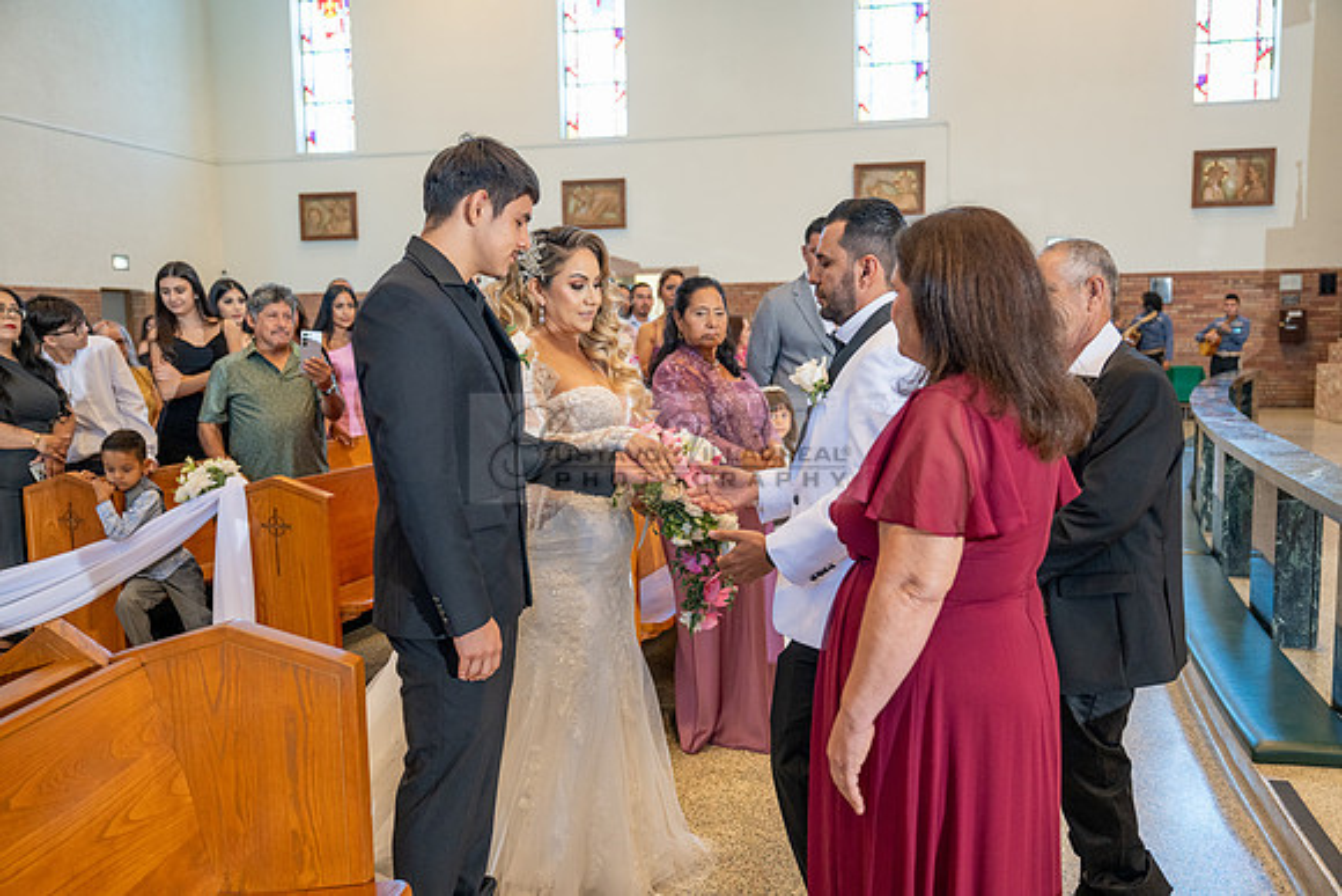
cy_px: 448
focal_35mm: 30
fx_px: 1137
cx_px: 671
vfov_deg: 43.0
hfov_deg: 61.1
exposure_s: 1/200
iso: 1000
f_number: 3.2
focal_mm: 30.5
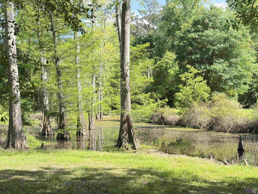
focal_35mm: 48
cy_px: 97
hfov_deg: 39.7
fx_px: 358
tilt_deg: +0.5
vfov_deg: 30.3
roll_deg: +1.4
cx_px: 129
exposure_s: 1/425
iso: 80
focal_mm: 6.76
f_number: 1.78
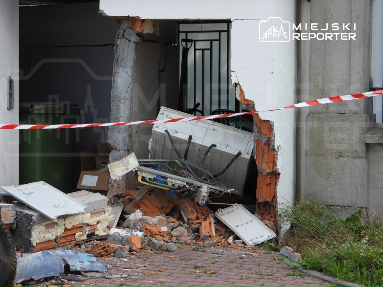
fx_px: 1272
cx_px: 192
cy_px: 144
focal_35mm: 115
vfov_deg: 12.9
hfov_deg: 17.1
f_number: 4
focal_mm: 20.7
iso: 100
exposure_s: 1/200
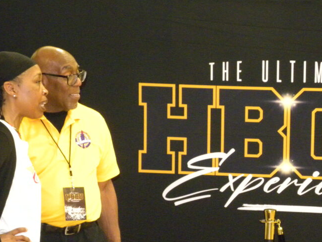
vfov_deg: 8.9
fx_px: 1544
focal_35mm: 166
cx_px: 226
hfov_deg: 11.9
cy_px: 169
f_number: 4
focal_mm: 18.8
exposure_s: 1/30
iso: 646
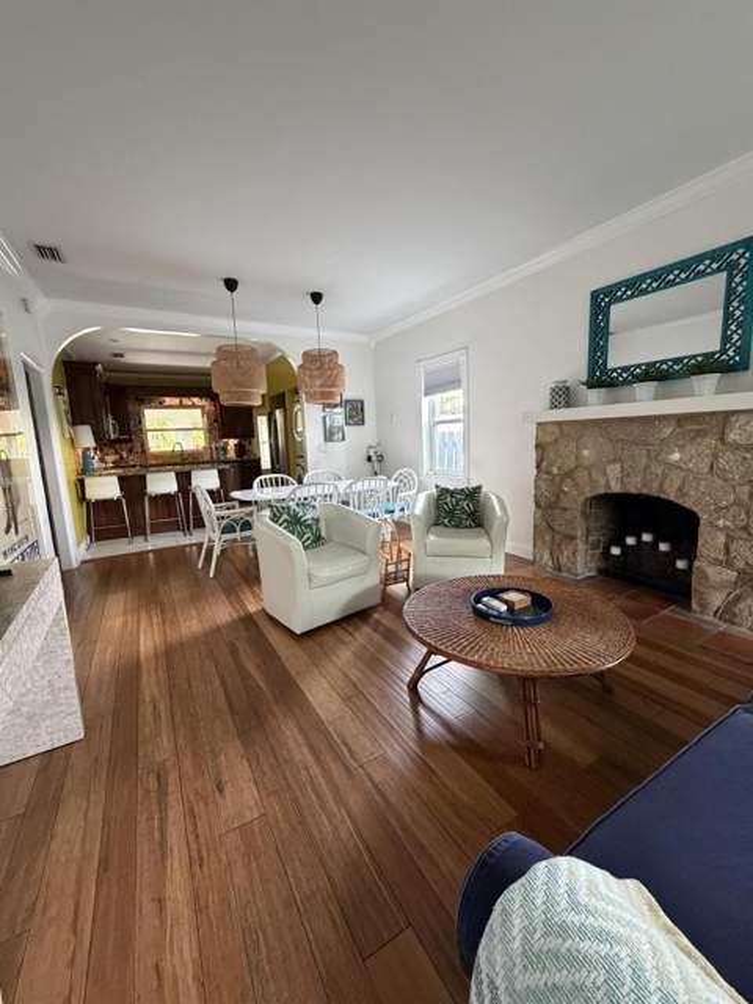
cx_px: 376
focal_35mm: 14
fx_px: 406
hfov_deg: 85.7
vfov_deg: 102.1
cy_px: 502
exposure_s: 1/60
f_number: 2.2
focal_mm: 2.22
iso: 500
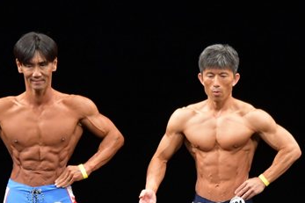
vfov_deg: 2.4
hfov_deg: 3.6
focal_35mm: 570
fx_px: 4827
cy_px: 212
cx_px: 288
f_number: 5.6
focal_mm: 170
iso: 3200
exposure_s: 1/400
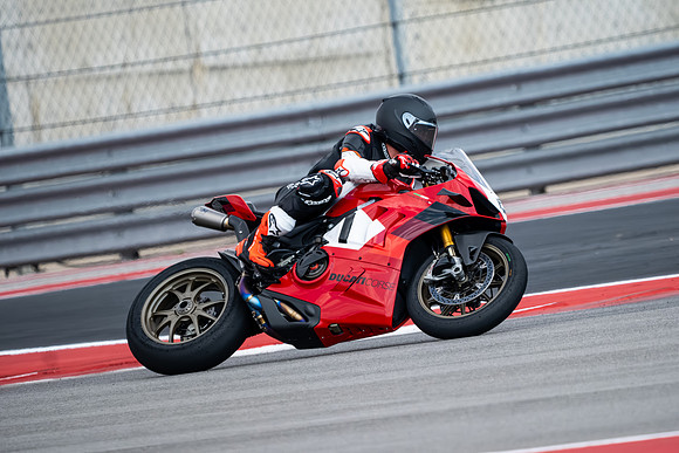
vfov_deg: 1.8
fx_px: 14148
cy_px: 226
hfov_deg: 2.7
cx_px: 340
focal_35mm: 750
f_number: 5.6
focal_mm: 500
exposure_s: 1/4000
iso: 1600
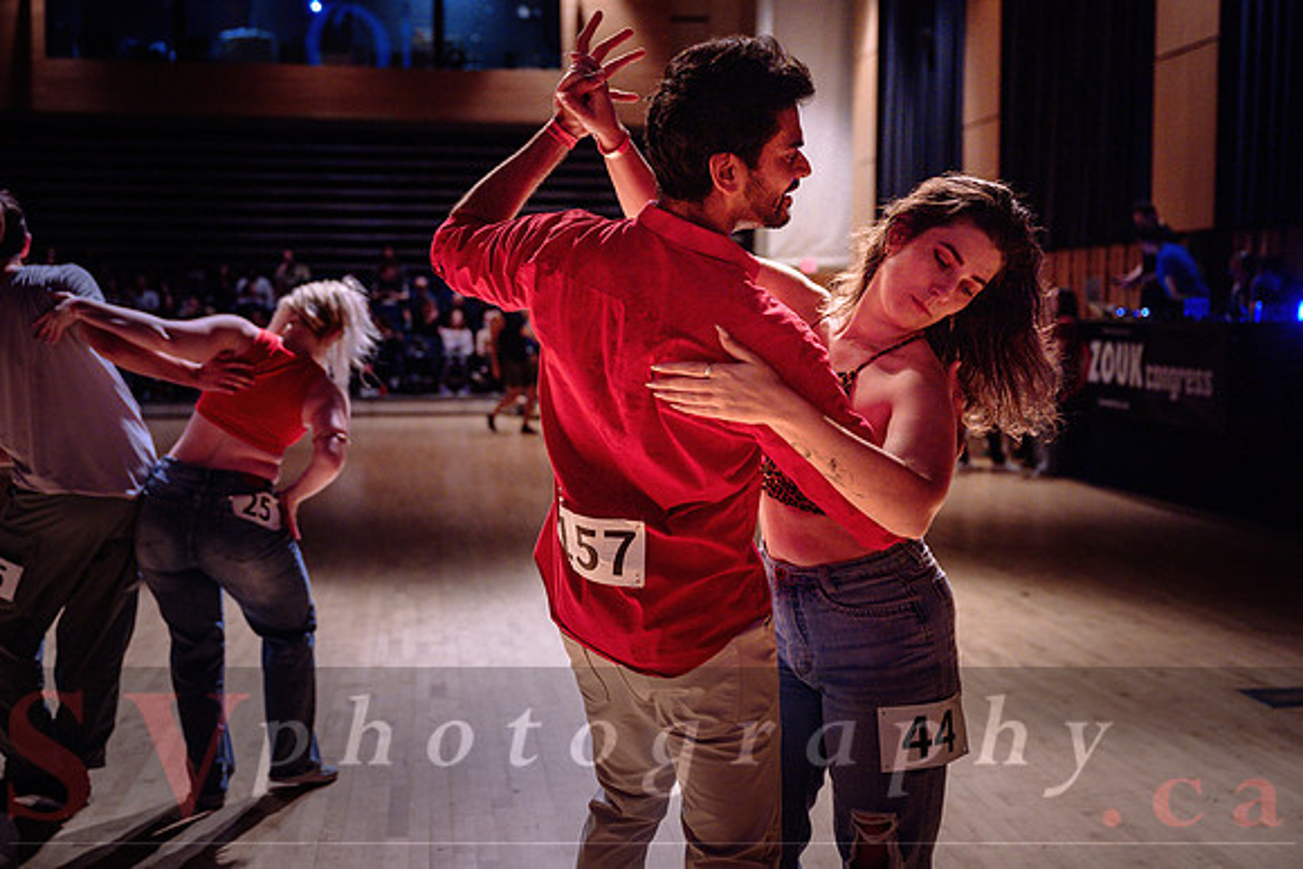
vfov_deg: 30.8
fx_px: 1579
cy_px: 418
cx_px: 677
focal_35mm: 44
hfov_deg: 44.8
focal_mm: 42
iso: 1600
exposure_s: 1/200
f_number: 2.8
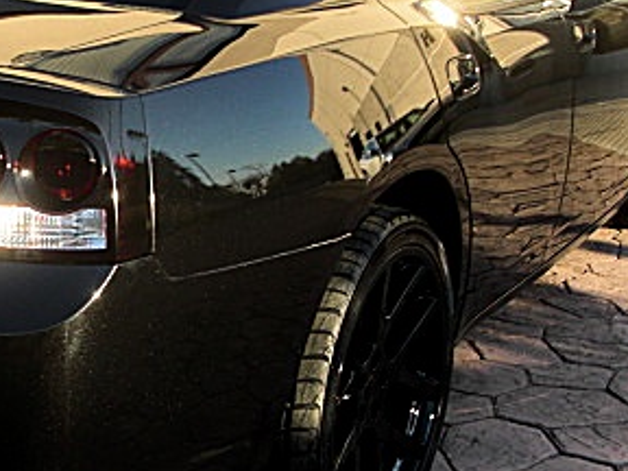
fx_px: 1451
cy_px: 233
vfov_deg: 18.4
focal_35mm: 80
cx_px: 61
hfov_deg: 23.7
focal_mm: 6.3
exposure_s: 1/200
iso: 50
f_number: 2.8
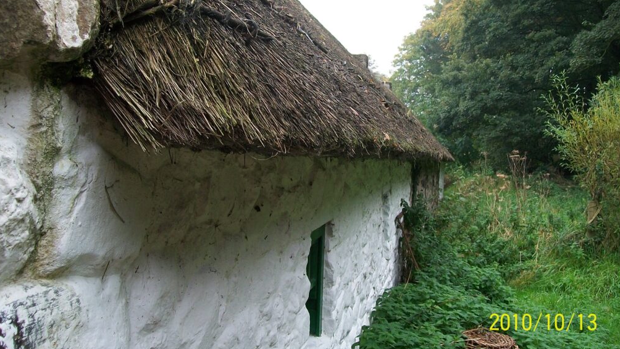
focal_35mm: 40
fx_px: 658
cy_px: 138
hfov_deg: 50.5
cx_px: 313
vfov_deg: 29.6
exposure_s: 1/50
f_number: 2.7
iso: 80
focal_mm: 6
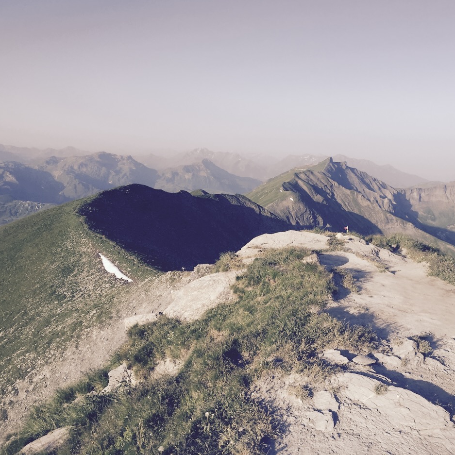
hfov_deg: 46.6
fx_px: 520
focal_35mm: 35
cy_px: 223
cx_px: 299
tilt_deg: -8.5
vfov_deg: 47.2
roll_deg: -0.8
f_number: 2.2
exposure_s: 1/1319
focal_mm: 4.15
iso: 32
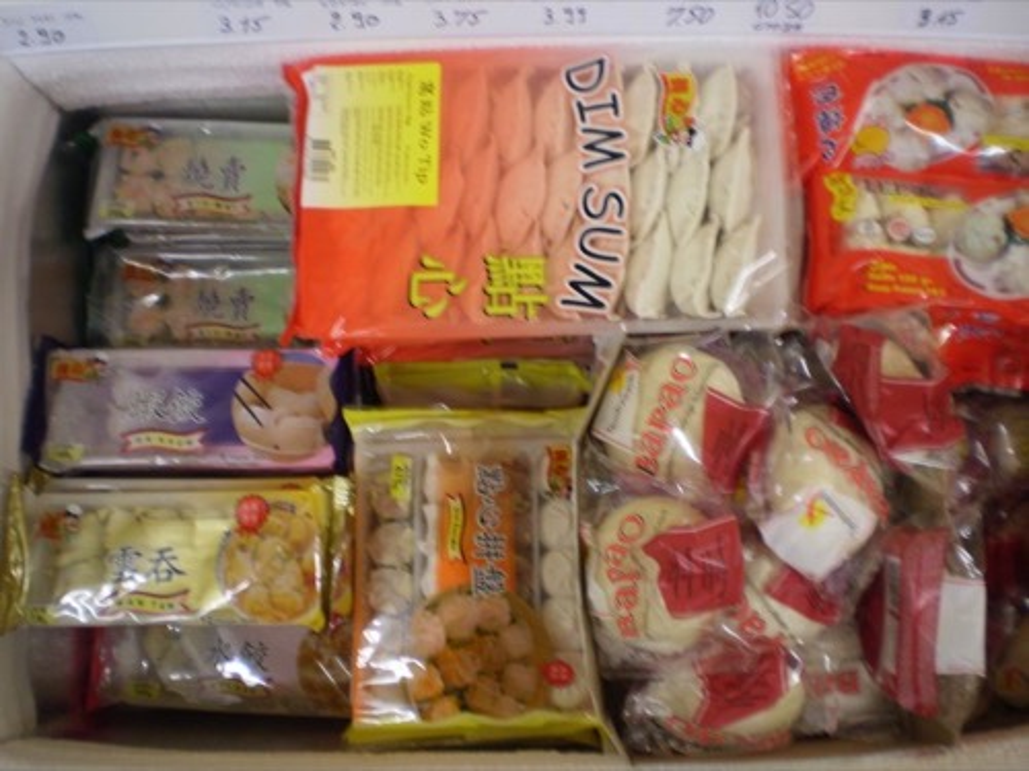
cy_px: 386
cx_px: 514
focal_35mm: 36
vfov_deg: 39.7
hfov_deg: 51.4
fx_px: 1070
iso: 125
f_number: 3.1
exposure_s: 1/13
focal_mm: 6.3
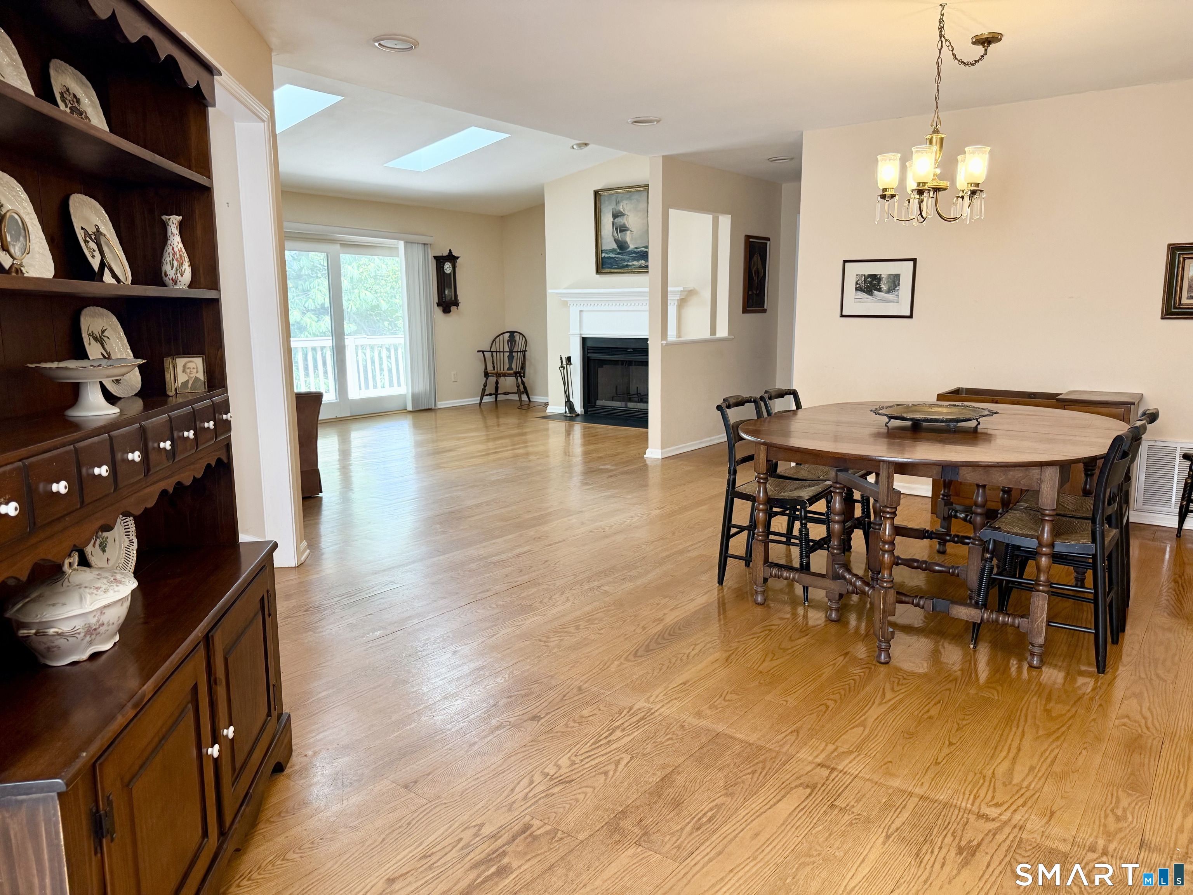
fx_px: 827
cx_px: 596
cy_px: 448
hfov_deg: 71.6
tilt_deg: -8.9
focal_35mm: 24
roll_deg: +0.4
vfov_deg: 56.8
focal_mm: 6.76
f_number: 1.78
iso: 160
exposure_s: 1/185
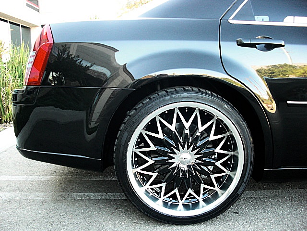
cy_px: 116
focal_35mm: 36
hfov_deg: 51.4
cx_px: 154
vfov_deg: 39.7
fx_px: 319
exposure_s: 1/100
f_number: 2.8
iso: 200
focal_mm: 6.3
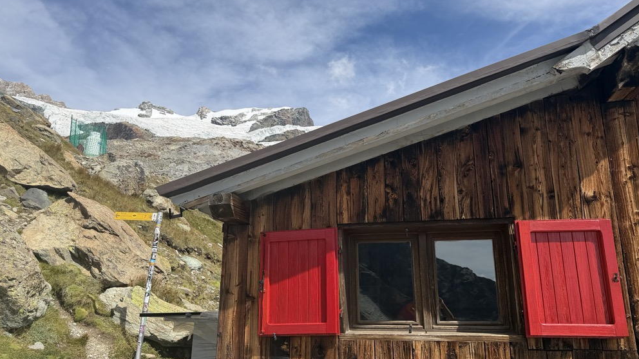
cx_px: 327
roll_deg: +0.4
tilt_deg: +13.0
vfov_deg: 42.9
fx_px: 457
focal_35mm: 27
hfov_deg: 69.8
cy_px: 186
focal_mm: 6.76
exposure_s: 1/5319
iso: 80
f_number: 1.78
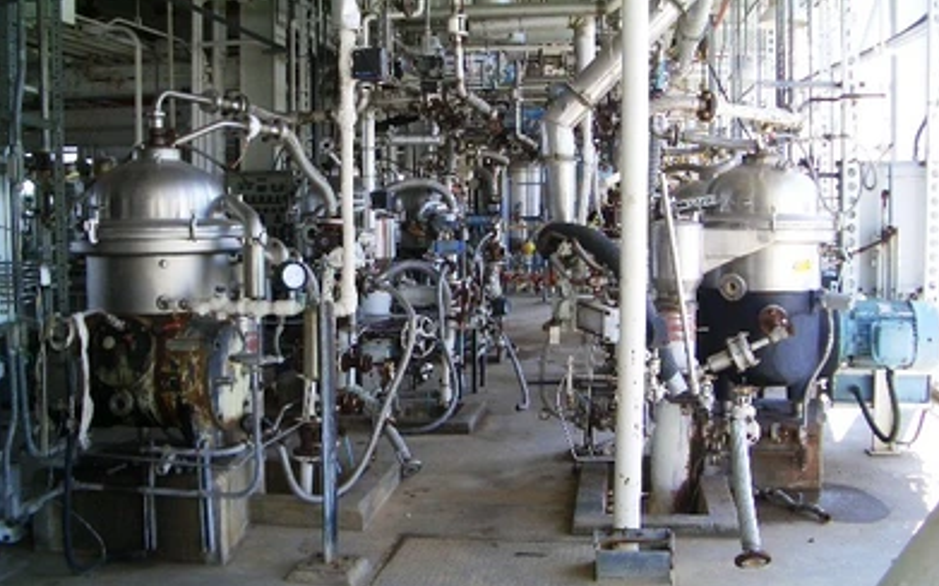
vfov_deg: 33.5
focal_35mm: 38
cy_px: 293
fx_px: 972
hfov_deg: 51.6
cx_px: 478
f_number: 2.6
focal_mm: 5.8
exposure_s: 1/200
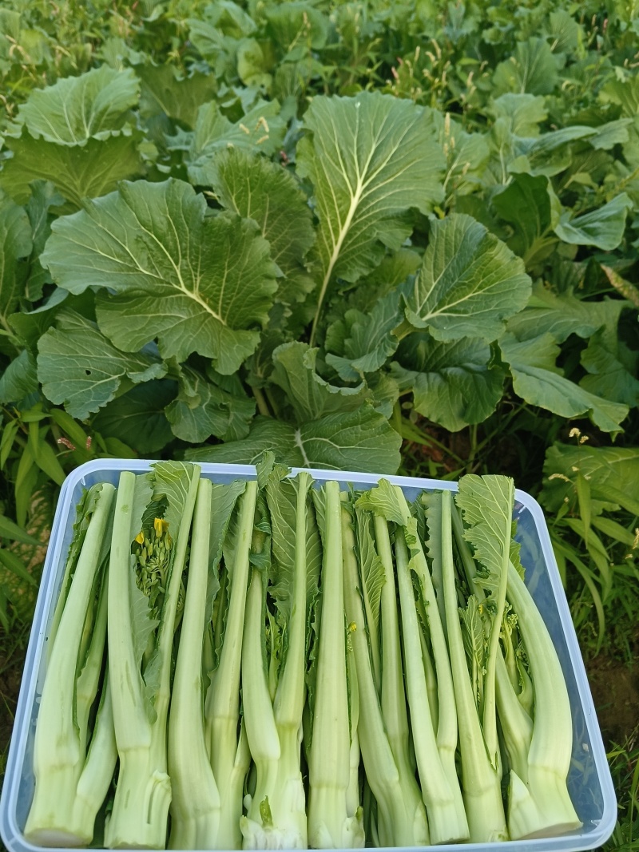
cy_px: 426
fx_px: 665
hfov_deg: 51.3
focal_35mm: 27
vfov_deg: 65.3
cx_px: 320
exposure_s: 1/100
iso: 149
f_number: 1.9
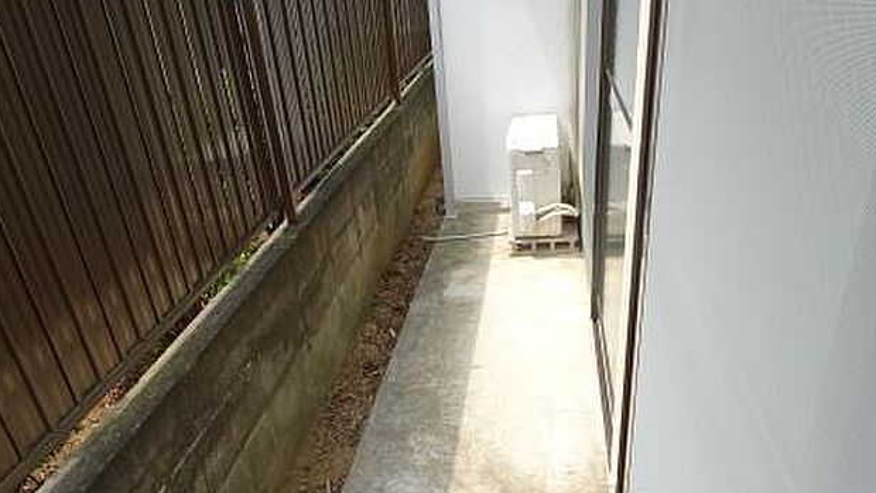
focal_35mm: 27
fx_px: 627
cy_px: 283
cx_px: 444
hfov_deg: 69.8
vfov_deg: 42.8
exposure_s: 1/250
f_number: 3.5
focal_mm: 4.1
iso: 80
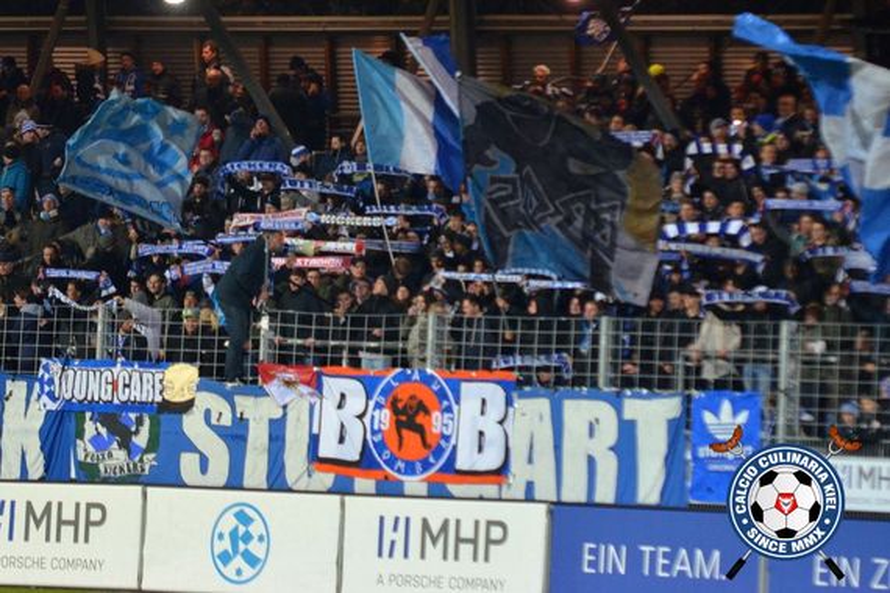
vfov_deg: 5.0
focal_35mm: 278
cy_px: 296
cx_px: 445
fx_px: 6860
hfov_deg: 7.4
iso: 1400
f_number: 2.8
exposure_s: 1/500
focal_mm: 185
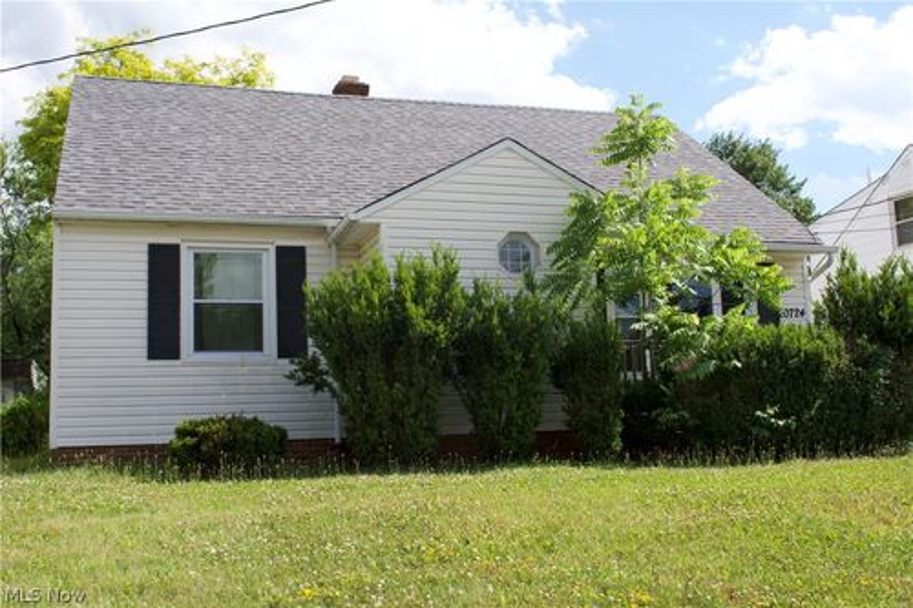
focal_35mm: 39
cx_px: 456
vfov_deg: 34.2
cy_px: 304
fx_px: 989
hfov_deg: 49.6
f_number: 14
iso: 1250
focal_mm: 26
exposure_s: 1/800
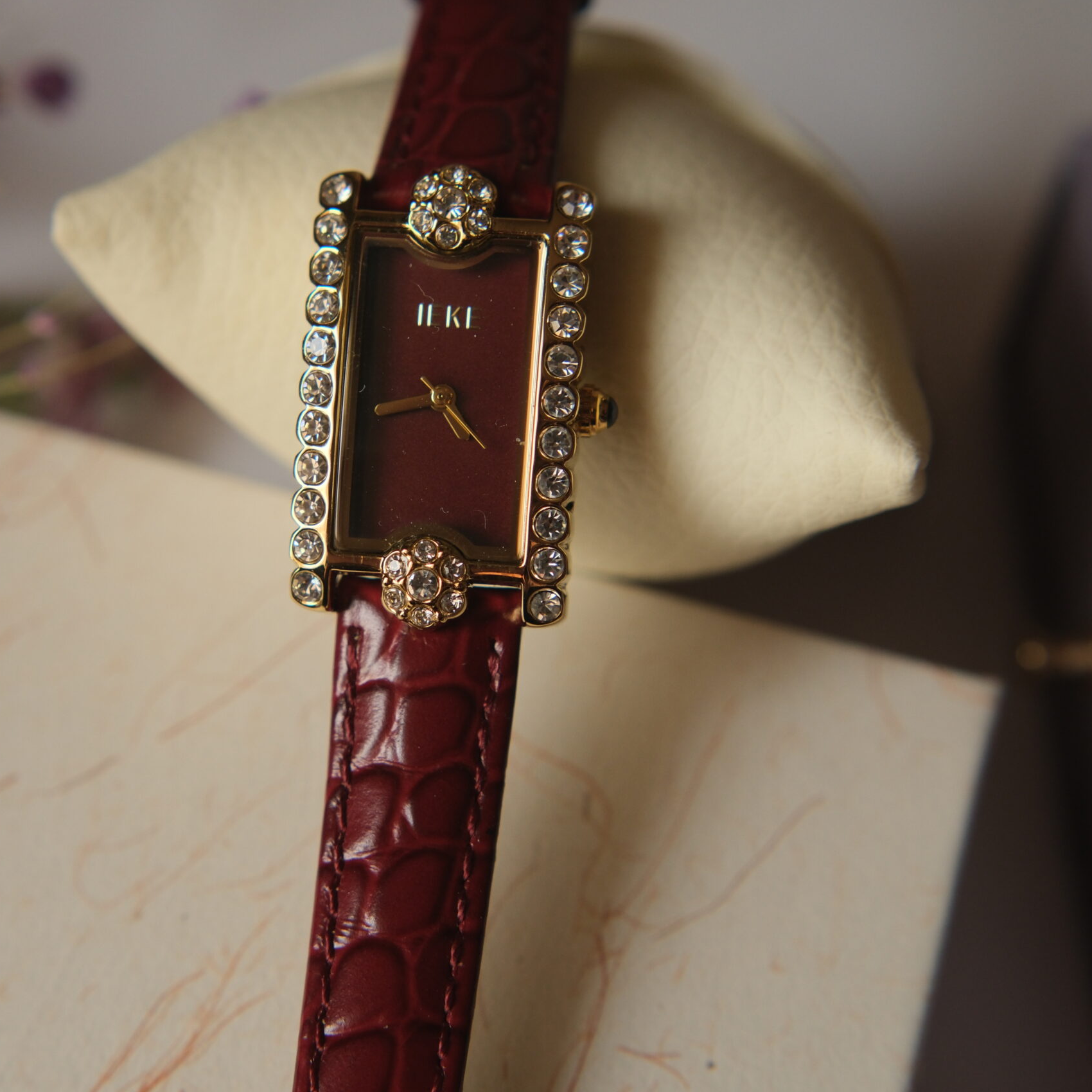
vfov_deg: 26.9
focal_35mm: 64
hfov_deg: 26.8
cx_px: 402
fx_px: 2284
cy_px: 546
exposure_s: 1/160
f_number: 3.6
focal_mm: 33
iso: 640
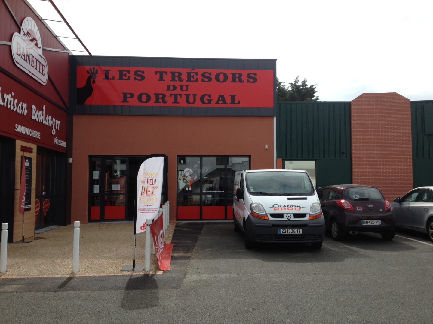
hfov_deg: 52.6
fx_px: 438
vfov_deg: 40.7
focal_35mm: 35
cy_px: 162
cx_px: 216
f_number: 2.4
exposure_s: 1/1672
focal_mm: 4.28
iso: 50
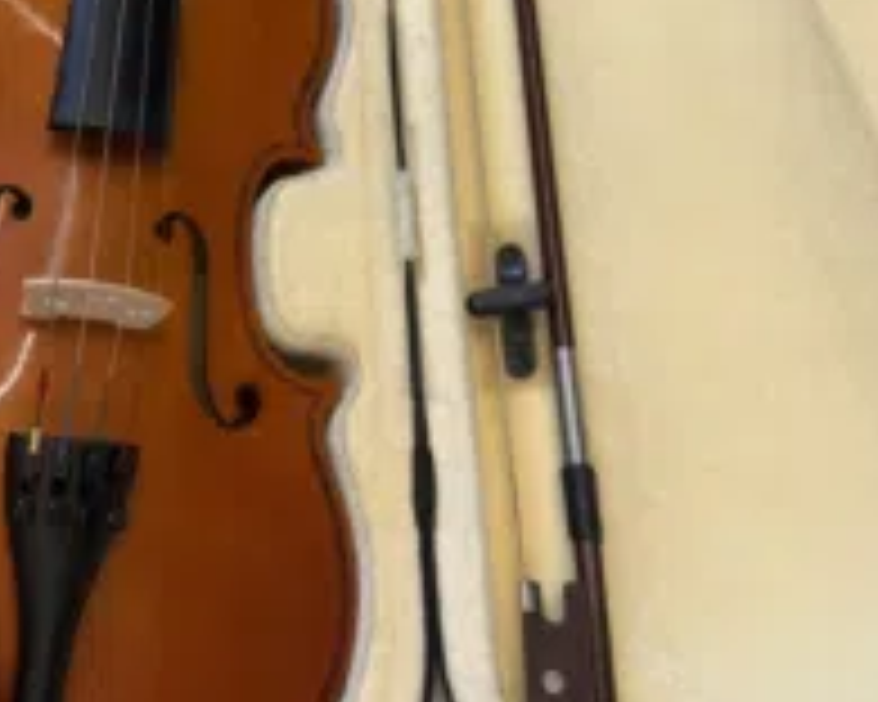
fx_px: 1247
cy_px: 94
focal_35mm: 48
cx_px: 315
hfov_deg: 38.5
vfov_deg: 30.3
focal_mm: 6.76
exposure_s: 1/100
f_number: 1.78
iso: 200
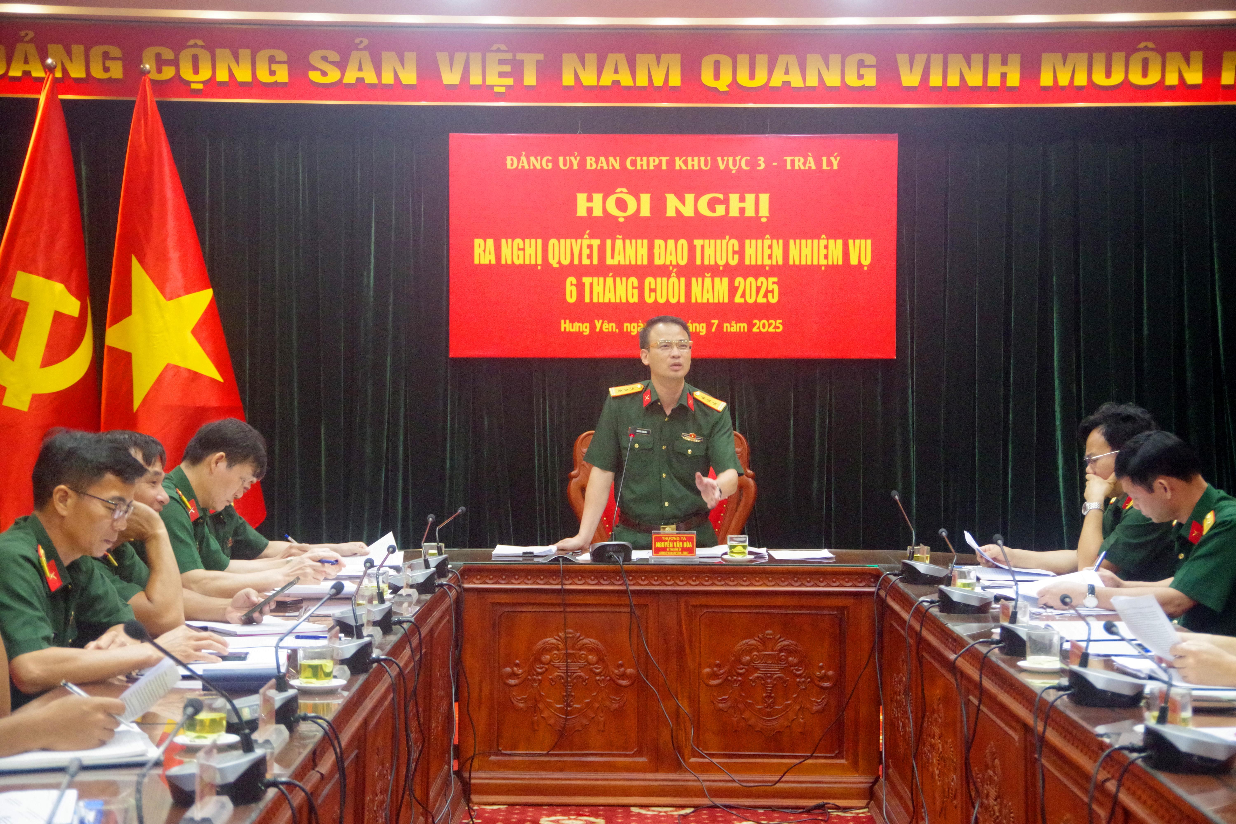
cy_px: 412
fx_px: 2472
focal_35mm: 72
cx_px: 618
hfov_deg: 28.1
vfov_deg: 18.9
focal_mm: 48
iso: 6400
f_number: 4.5
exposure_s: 1/125
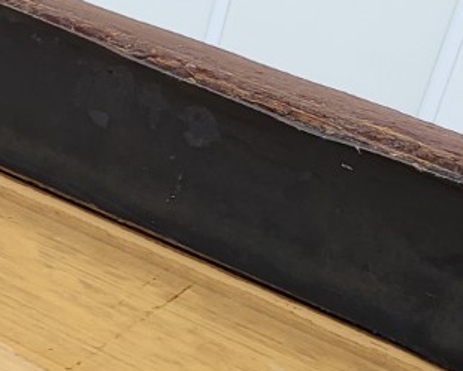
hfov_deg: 13.6
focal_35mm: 118
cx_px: -503
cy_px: 386
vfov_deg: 12.9
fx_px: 1617
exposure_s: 1/114
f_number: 1.8
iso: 50
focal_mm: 4.25
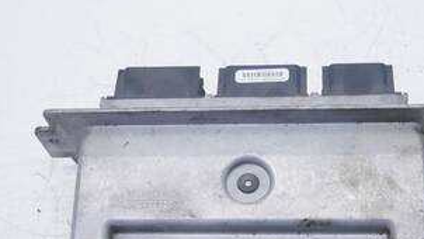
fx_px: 585
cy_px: 217
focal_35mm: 52
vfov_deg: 22.5
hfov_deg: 39.6
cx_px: 265
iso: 200
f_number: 3.7
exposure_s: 1/80
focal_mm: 15
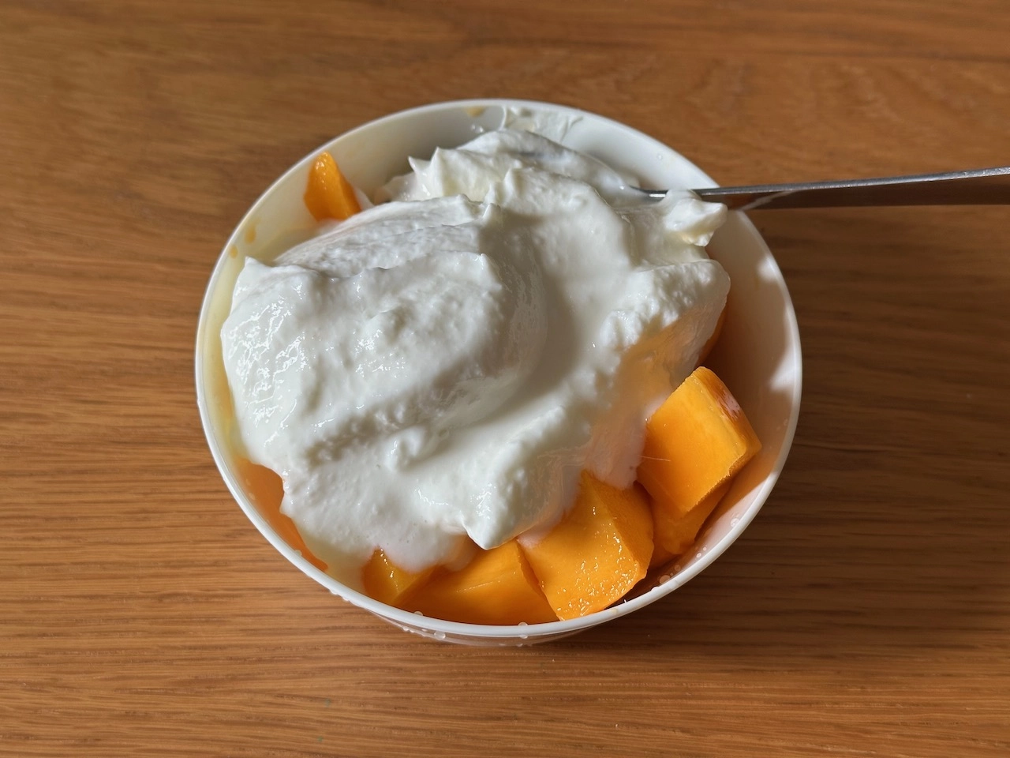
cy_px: 379
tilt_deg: -63.0
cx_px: 505
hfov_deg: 39.7
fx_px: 1401
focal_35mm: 48
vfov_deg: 30.3
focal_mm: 6.9
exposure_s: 1/121
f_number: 1.8
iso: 80
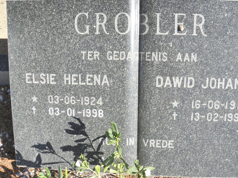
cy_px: 86
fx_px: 213
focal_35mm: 31
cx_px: 134
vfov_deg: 45.4
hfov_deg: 58.2
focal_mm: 4.6
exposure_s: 1/1000
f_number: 3.5
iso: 200
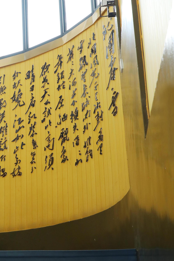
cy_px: 108
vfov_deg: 18.4
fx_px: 805
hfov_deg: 12.1
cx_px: -22
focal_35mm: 111
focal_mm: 48
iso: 500
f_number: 22
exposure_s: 1/125
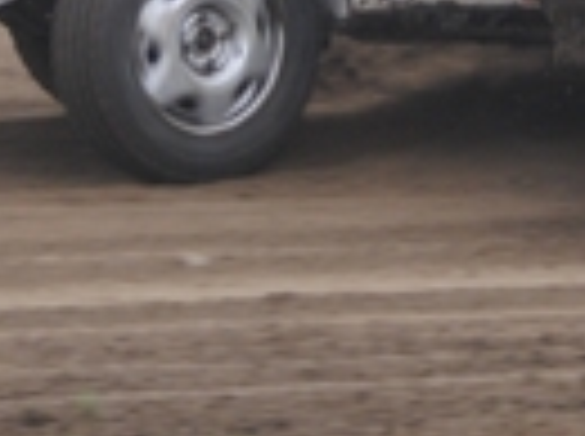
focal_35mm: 427
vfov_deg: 3.4
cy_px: -355
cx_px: 963
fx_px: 7203
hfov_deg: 4.6
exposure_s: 1/500
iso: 360
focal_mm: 60
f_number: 5
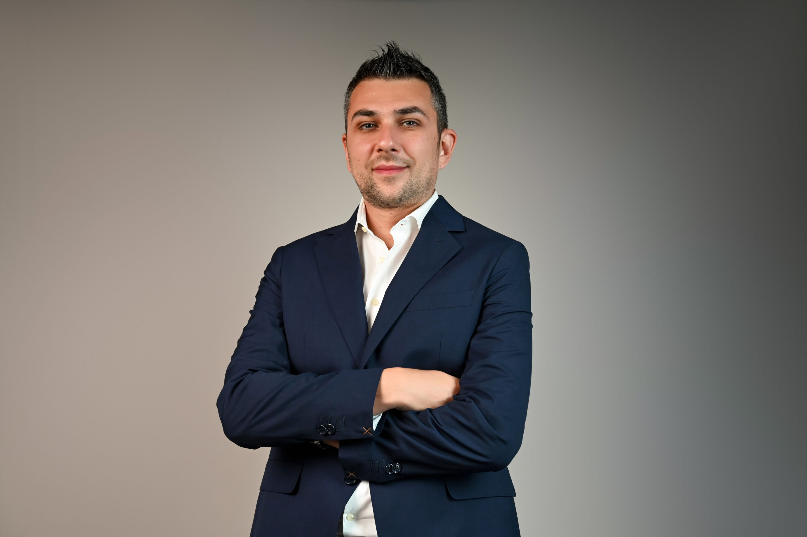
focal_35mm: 53
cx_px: 404
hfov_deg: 37.5
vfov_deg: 25.5
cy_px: 268
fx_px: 1187
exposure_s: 1/125
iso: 1600
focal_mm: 53
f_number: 4.5
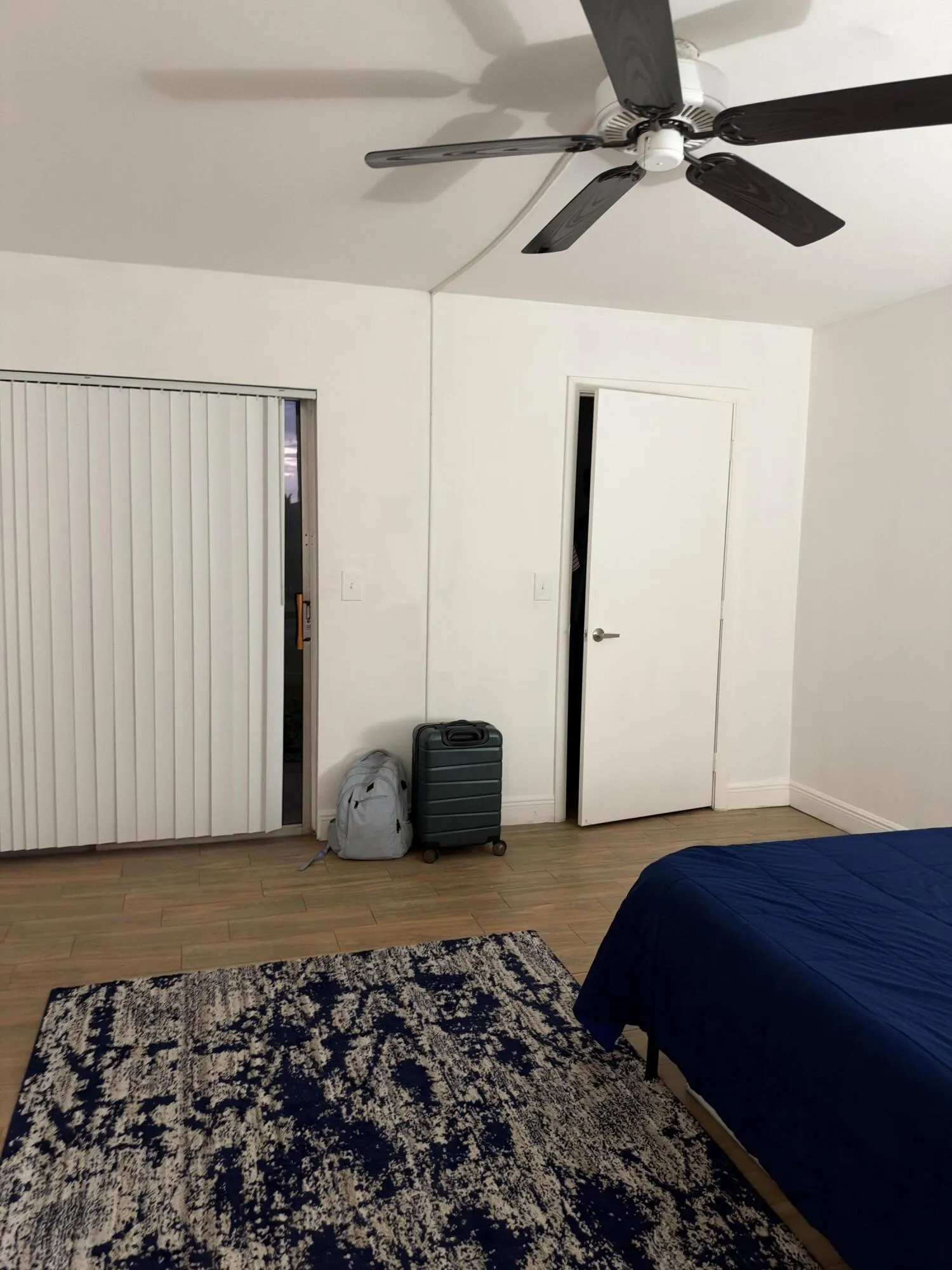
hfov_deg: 56.8
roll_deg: -0.4
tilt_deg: -4.2
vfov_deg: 71.6
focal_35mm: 24
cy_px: 635
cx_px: 476
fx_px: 880
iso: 640
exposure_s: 1/40
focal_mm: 6.93
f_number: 1.48
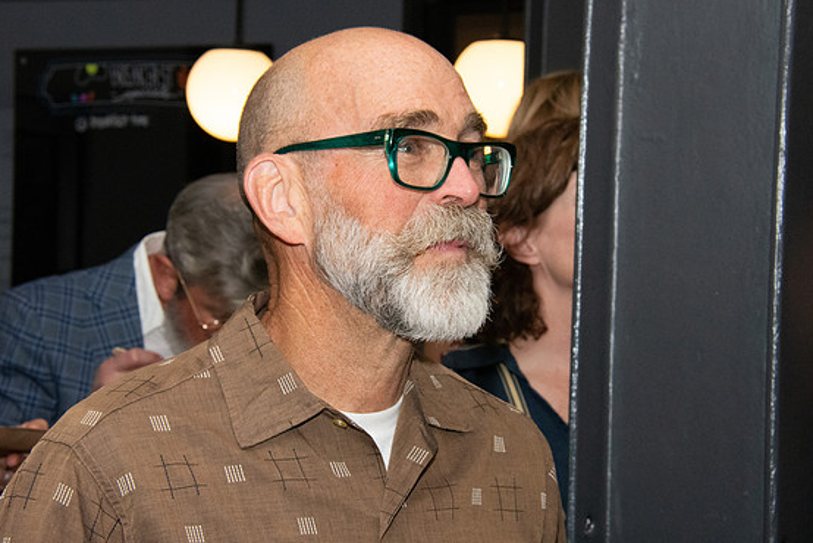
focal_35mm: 102
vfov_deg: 13.4
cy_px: 263
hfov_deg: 20.0
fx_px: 2305
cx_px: 417
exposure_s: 1/160
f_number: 10
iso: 5000
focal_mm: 65
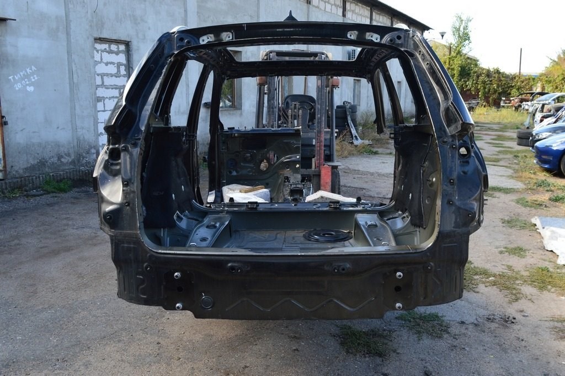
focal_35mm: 34
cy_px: 188
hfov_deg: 55.1
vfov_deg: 38.3
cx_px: 282
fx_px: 541
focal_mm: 23
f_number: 9
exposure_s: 1/125
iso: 400
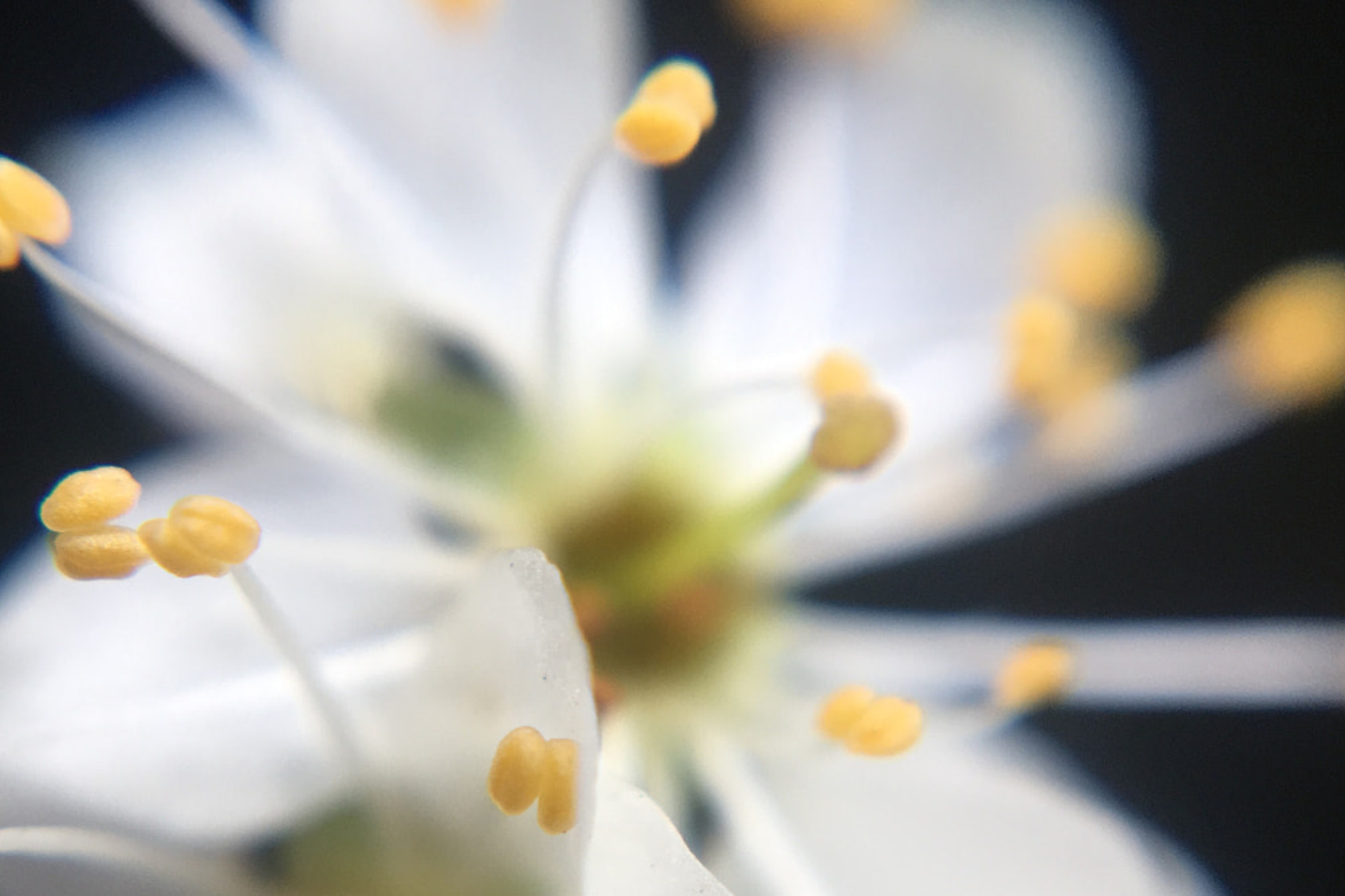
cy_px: 717
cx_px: 589
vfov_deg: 27.5
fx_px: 1793
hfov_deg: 41.0
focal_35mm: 48
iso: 40
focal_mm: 4.15
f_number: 2.2
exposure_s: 1/100
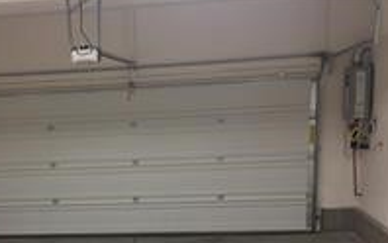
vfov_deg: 23.4
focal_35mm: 53
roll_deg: +2.3
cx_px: 122
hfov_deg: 37.7
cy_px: 245
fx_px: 561
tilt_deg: -14.1
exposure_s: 1/33
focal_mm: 4.15
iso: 80
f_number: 2.2
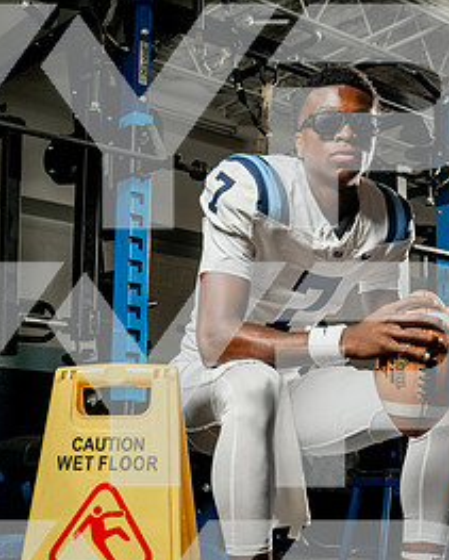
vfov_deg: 31.2
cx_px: 234
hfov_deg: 25.4
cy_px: 376
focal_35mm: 60
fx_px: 995
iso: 500
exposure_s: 1/200
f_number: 7.1
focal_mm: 29
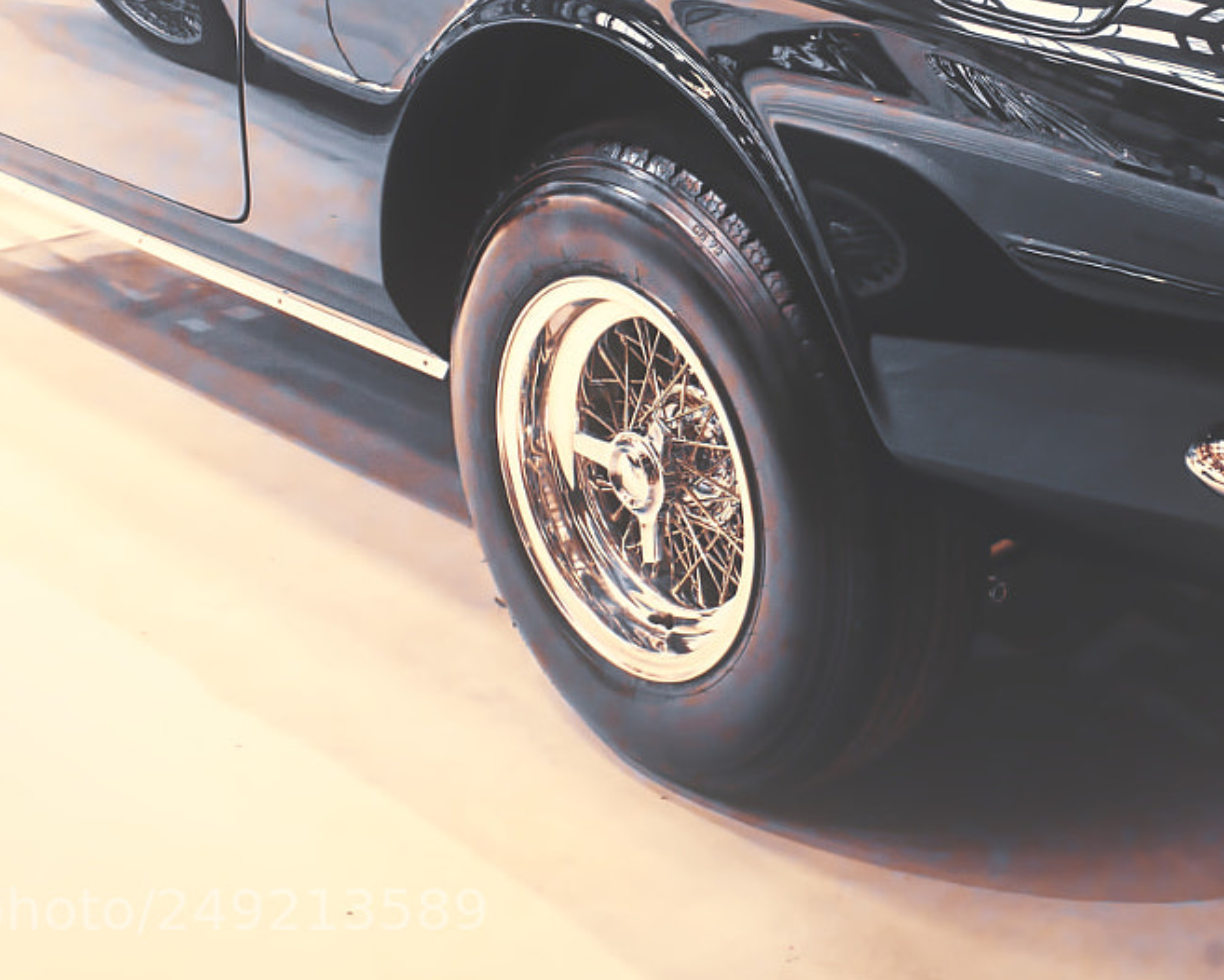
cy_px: 61
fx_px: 2899
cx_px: 1002
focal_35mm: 80
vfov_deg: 18.8
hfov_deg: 23.4
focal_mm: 35
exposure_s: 1/40
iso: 10000
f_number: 9
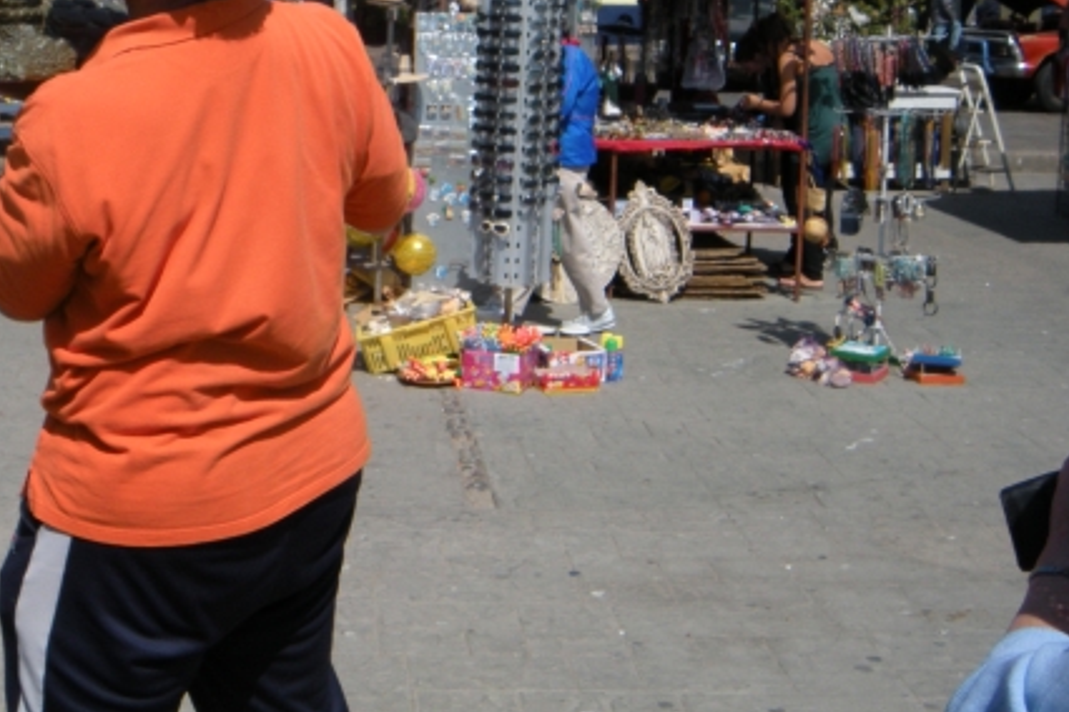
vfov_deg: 21.1
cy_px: 61
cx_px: 167
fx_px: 1871
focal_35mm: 63
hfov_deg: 30.8
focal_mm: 5.9
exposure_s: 1/371
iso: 64
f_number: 6.4
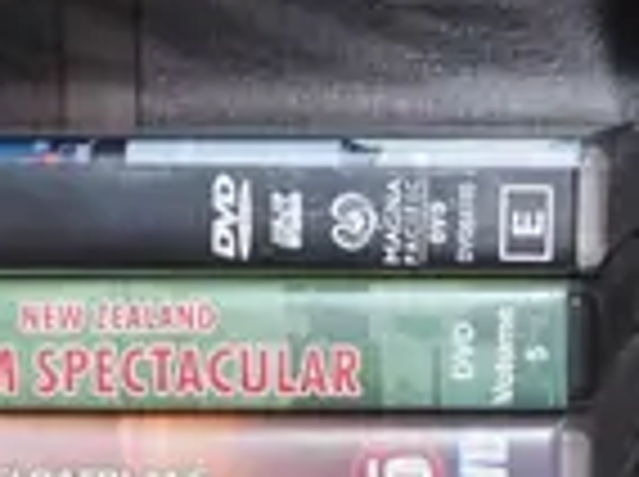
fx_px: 4257
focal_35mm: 231
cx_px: 117
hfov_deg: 8.6
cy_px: 1197
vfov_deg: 6.1
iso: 1000
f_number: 5.6
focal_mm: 16
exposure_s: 1/60
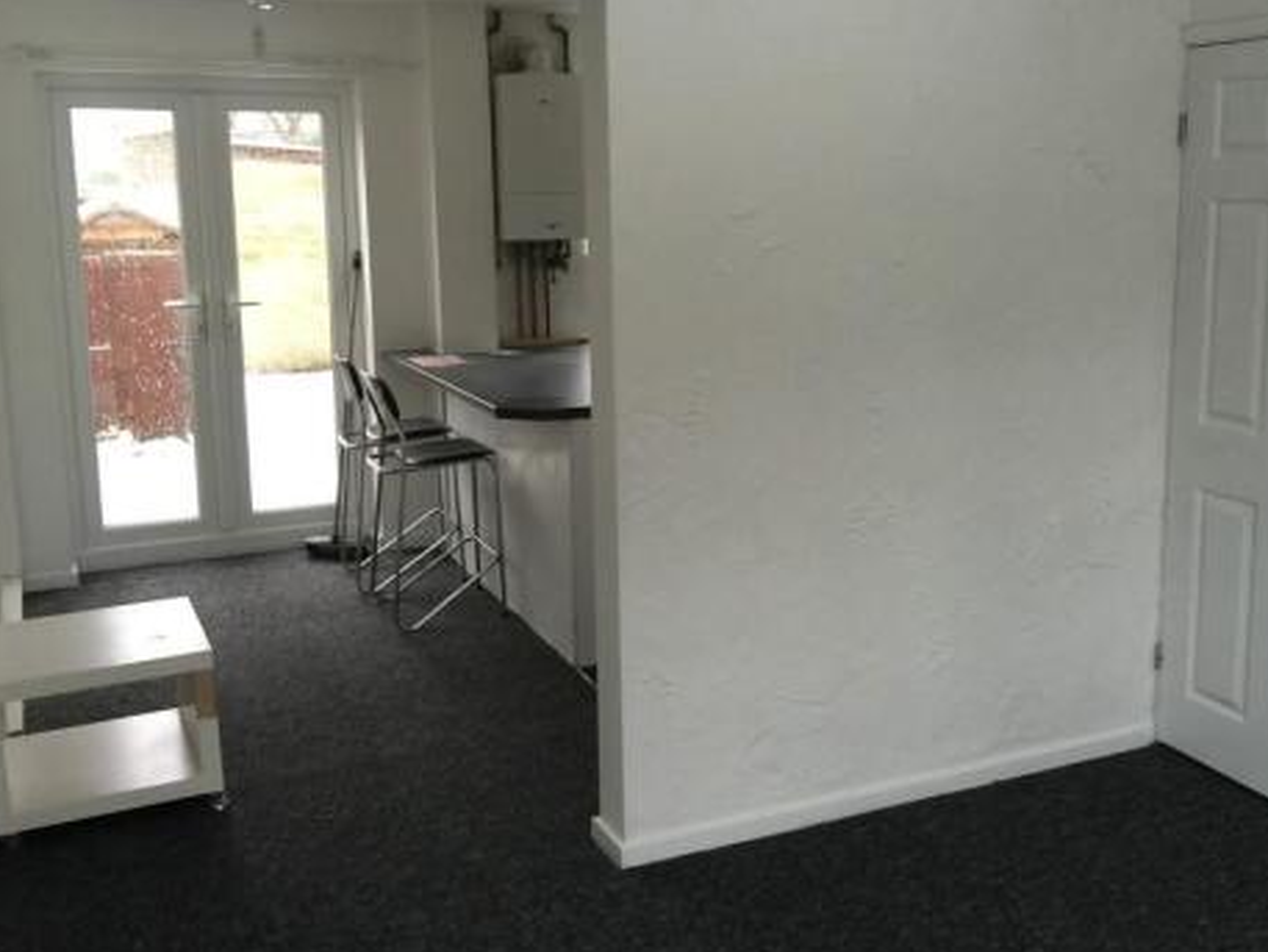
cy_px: 420
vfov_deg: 38.6
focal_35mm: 37
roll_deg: -0.1
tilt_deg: -10.2
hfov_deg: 49.9
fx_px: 1356
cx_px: 742
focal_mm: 4.15
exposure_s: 1/33
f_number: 2.2
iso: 64
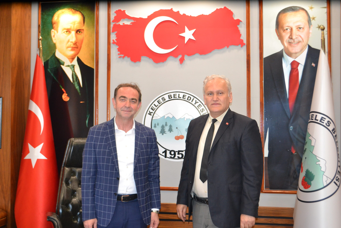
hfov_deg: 45.0
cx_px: 170
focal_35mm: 44
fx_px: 412
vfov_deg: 30.9
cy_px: 114
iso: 1250
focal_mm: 29
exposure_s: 1/60
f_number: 4.5
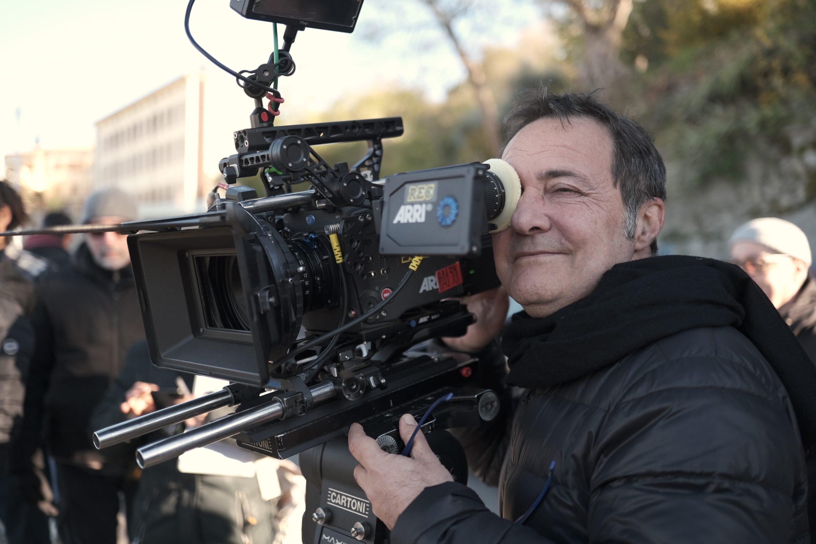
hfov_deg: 54.4
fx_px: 793
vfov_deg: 37.9
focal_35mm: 35
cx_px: 408
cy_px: 272
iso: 200
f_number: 1.4
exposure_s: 1/1000
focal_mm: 23
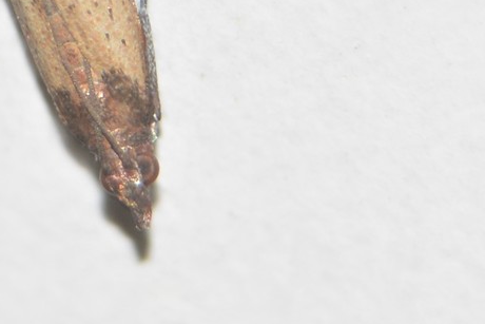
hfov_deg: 5.7
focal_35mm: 363
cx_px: 139
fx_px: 4892
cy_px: -3
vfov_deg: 3.8
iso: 200
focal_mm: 116
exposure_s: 1/30
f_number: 5.6
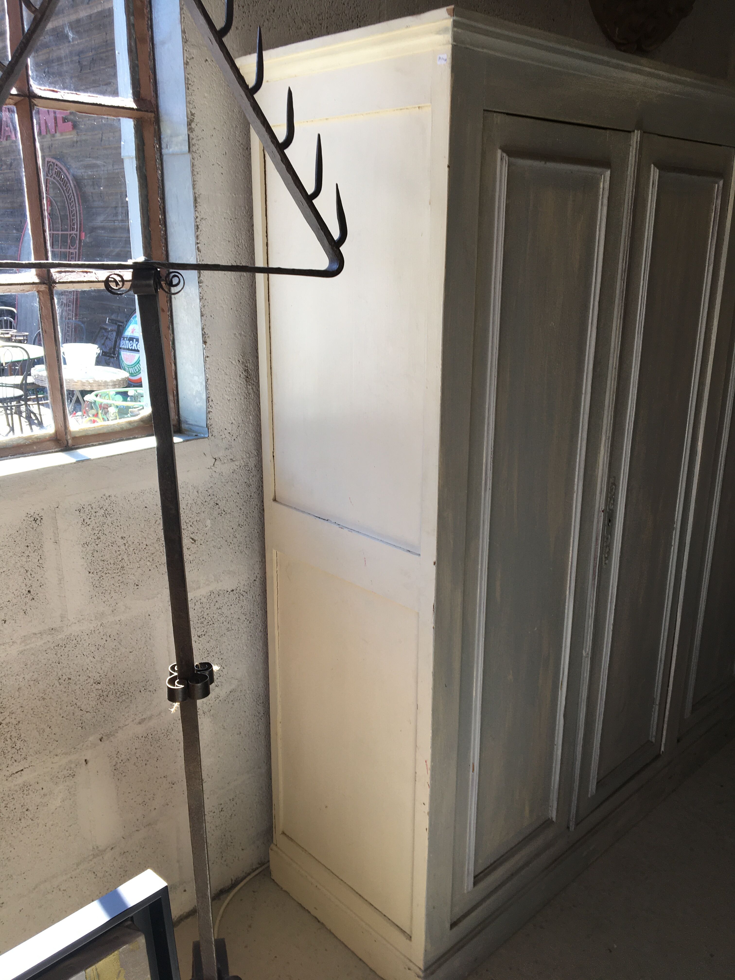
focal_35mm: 29
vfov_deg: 61.7
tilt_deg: -16.8
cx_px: 368
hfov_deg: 48.2
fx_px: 821
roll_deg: -0.9
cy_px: 490
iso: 25
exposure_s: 1/123
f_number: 2.2
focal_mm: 4.15
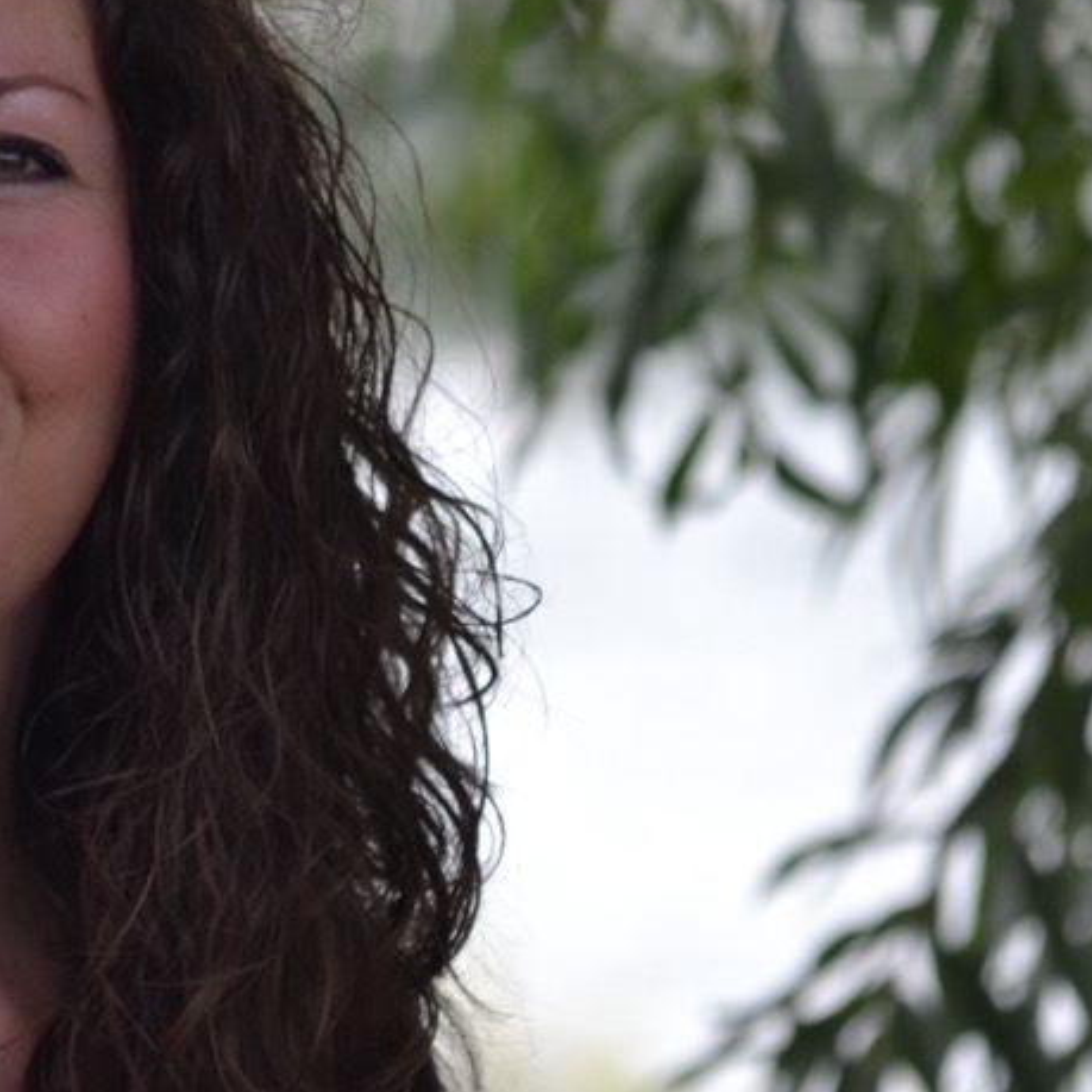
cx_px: 167
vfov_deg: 2.6
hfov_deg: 2.6
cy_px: 540
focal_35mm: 666
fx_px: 23770
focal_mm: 200
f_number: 5.6
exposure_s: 1/500
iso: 400
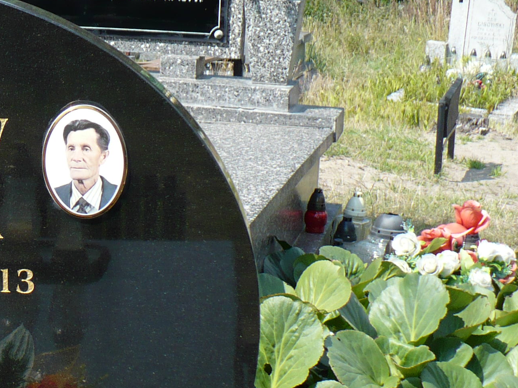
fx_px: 1317
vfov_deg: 16.7
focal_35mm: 88
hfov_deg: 21.1
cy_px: 296
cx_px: -53
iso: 100
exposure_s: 1/800
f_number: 2.8
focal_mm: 6.1
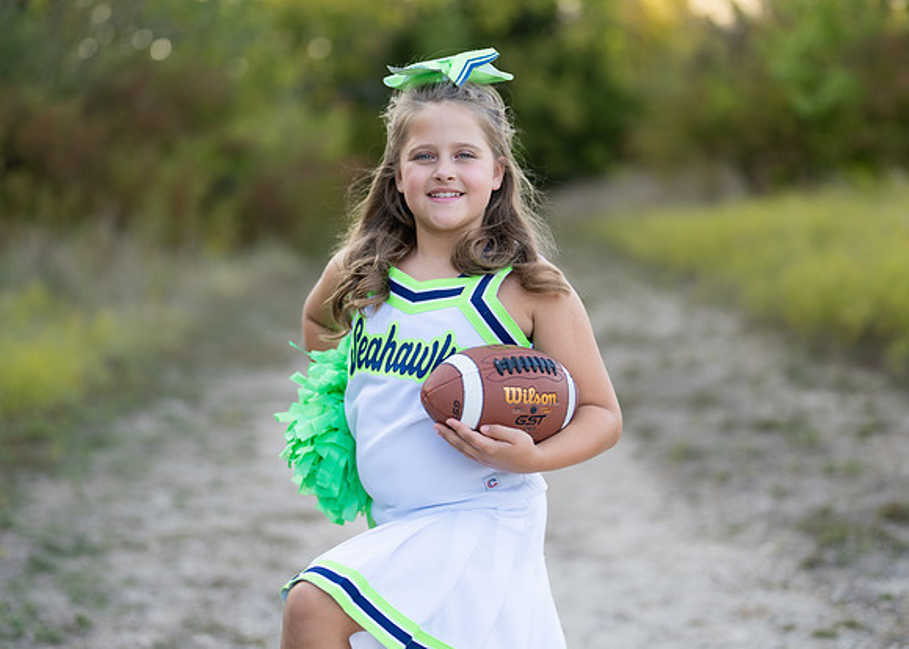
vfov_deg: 22.9
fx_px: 1602
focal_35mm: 62
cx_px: 463
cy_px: 315
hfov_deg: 31.7
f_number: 1.2
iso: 100
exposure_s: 1/1000
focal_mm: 50
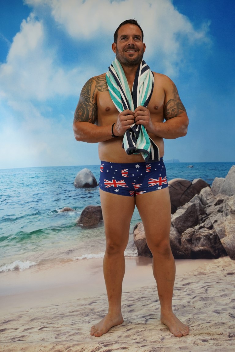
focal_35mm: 43
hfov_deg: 31.2
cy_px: 176
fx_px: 421
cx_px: 118
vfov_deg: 45.4
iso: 800
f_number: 5
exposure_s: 1/125
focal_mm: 43
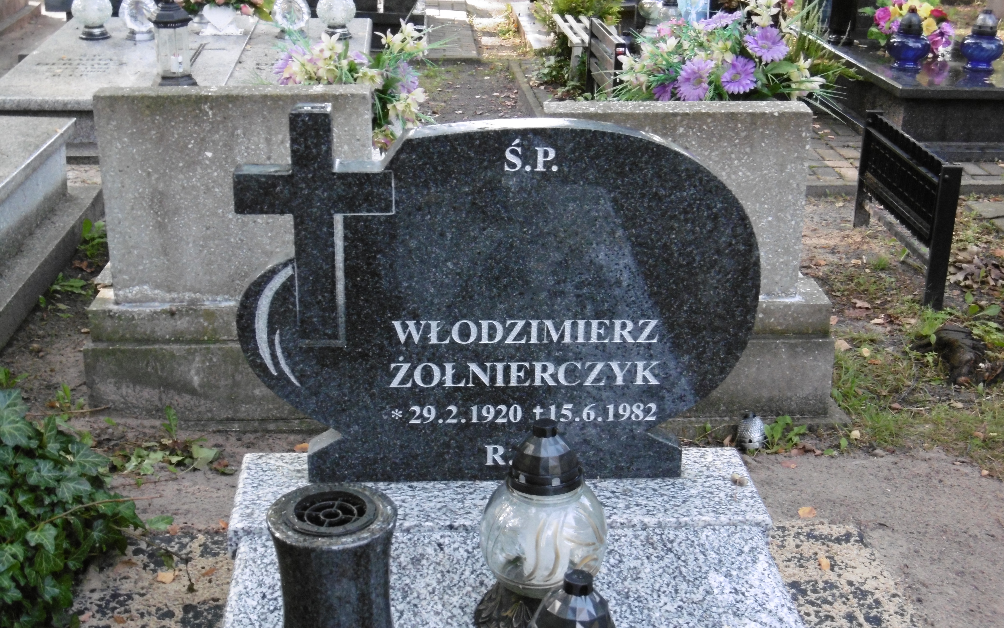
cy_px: 347
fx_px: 1505
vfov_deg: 23.5
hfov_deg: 36.9
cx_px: 508
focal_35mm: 55
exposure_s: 1/60
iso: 320
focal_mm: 9.2
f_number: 4
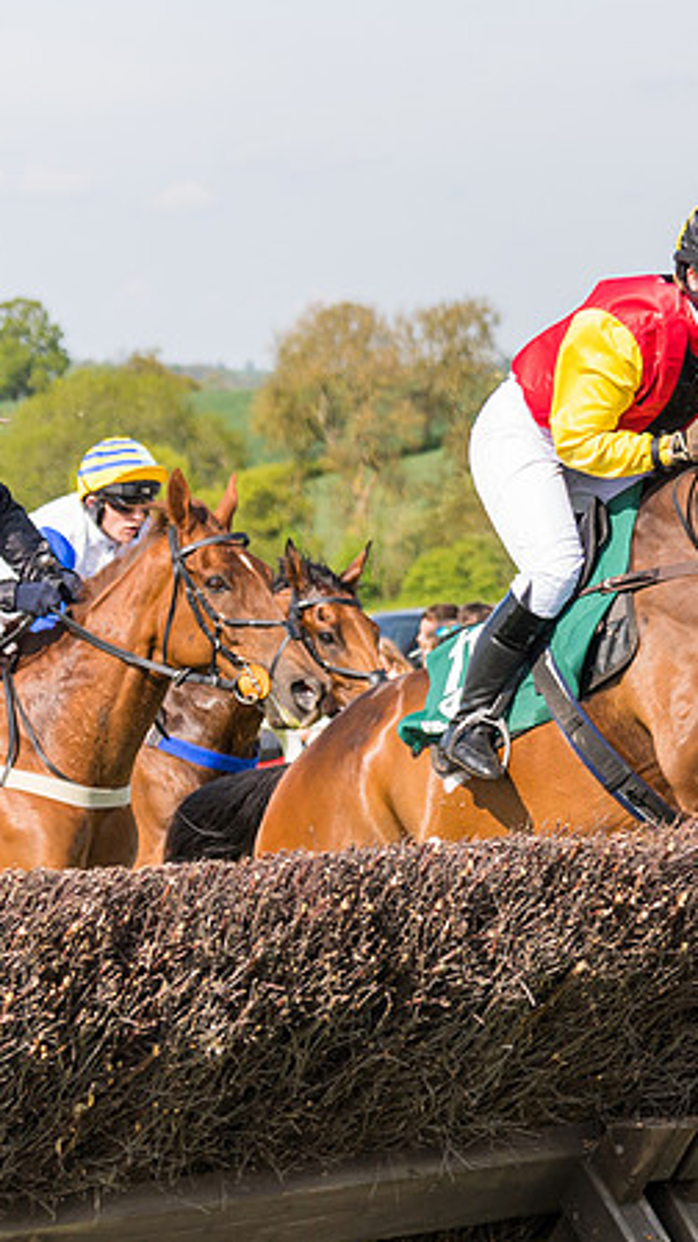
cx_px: 792
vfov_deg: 11.9
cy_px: 678
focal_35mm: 181
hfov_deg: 6.7
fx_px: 5956
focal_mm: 70
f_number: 4
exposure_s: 1/2500
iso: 400
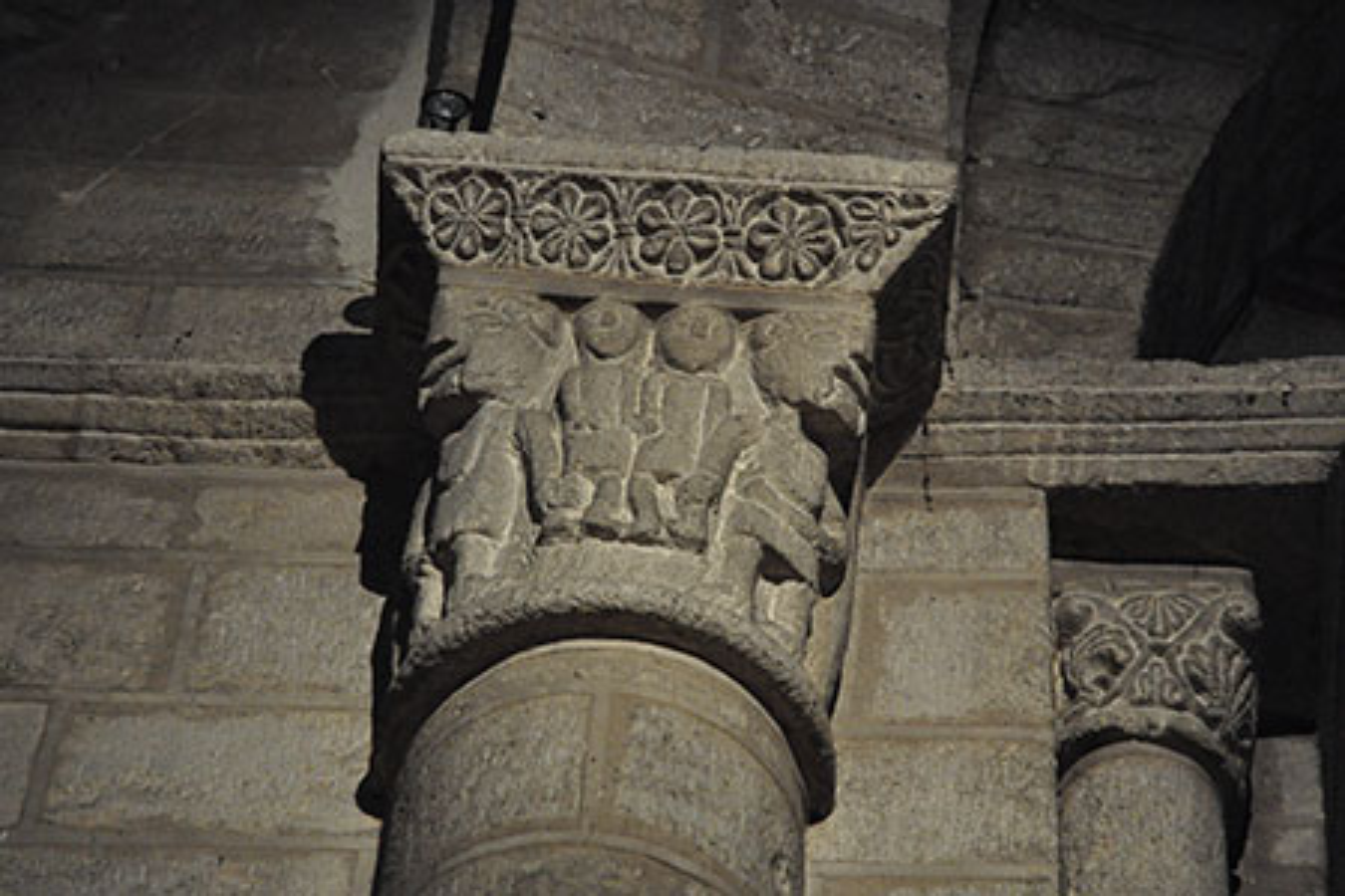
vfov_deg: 13.0
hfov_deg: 19.5
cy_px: 448
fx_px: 3923
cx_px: 672
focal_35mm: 105
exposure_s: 1/30
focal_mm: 70
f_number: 4.5
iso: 3200
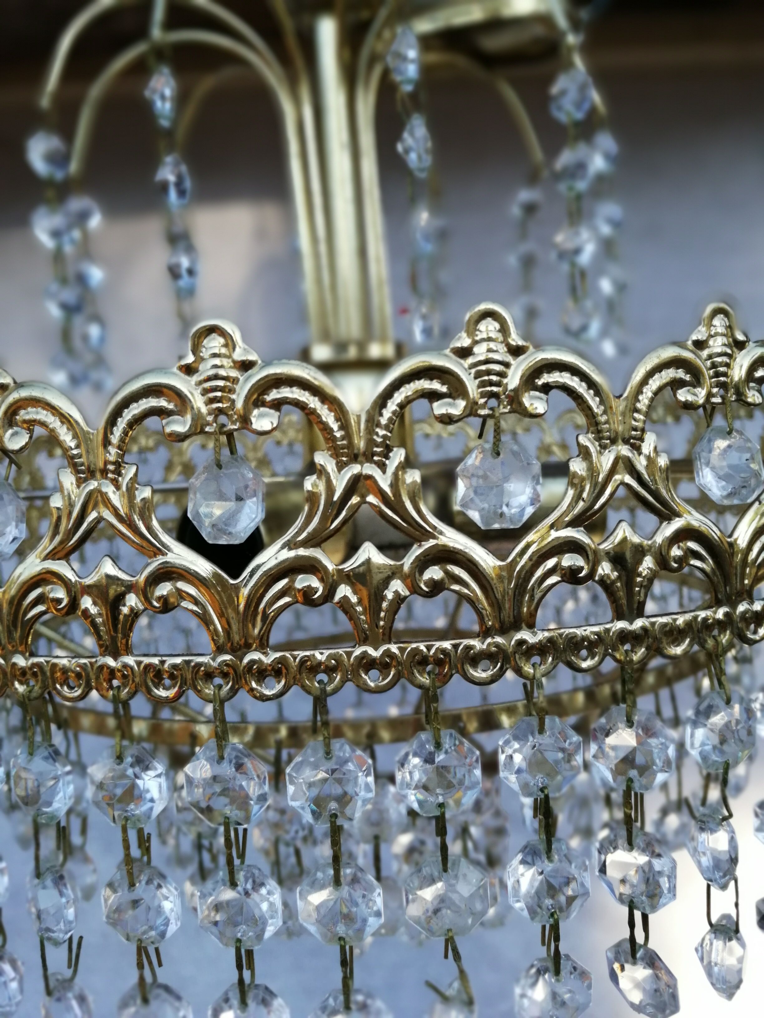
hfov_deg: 51.4
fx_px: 795
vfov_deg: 65.3
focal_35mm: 27
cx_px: 382
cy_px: 509
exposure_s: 1/900
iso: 125
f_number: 4
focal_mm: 3.95
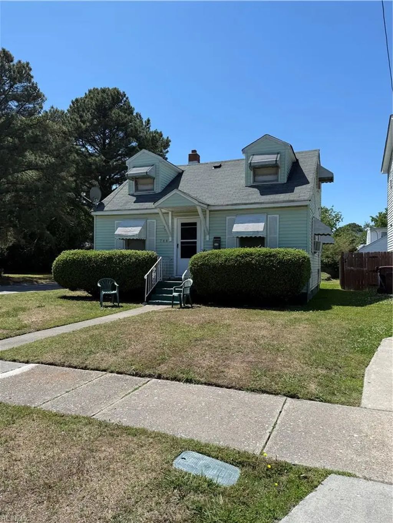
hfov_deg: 56.8
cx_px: 196
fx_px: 363
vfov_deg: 71.6
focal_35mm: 24
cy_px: 262
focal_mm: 6.76
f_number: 1.78
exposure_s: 1/4167
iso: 80
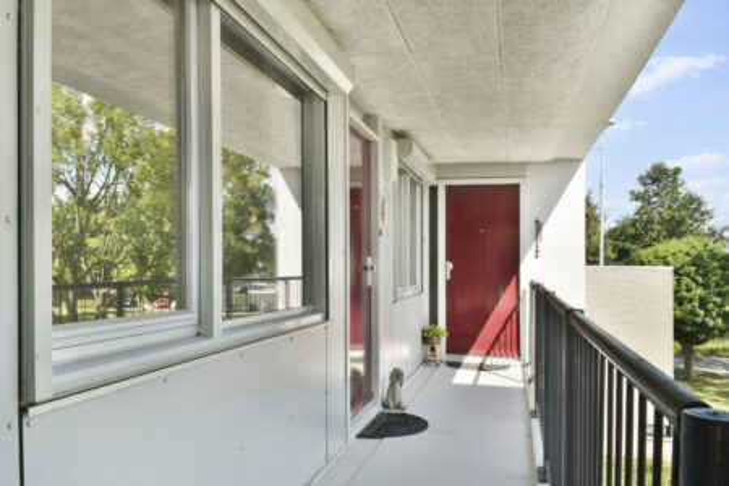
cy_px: 243
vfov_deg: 43.6
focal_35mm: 30
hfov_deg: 61.9
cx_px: 364
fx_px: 607
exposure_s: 1/30
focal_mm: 20
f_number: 11
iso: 100
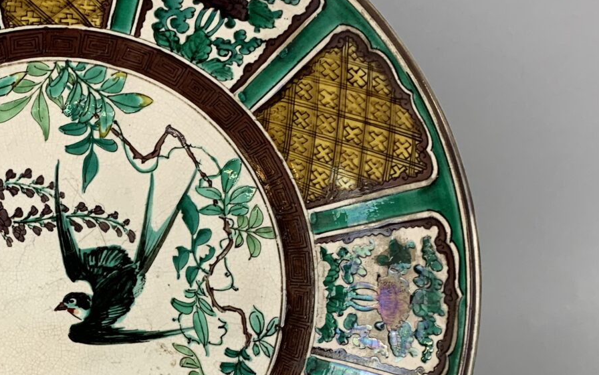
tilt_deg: -28.6
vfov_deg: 20.4
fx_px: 1028
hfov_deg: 30.7
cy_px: 303
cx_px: 35
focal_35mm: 63
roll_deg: +1.9
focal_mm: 4.25
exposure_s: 1/50
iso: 80
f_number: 1.8
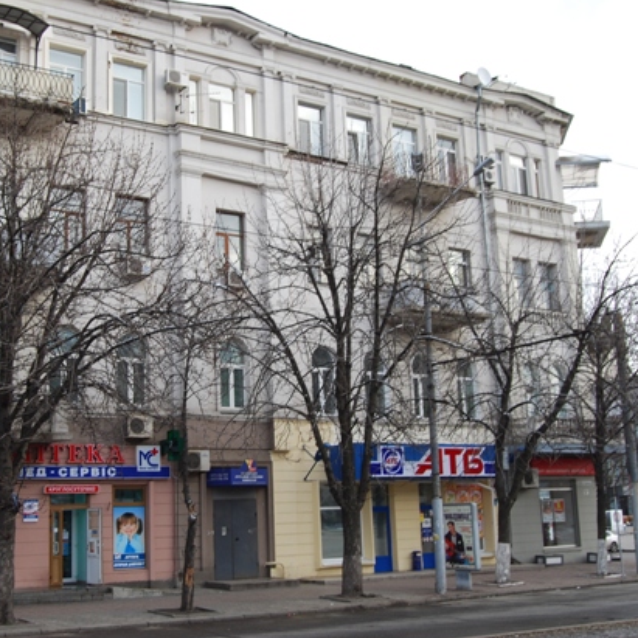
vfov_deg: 37.0
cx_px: 231
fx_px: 952
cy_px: 317
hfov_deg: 36.8
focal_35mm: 46
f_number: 8
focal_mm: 23
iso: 200
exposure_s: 1/60
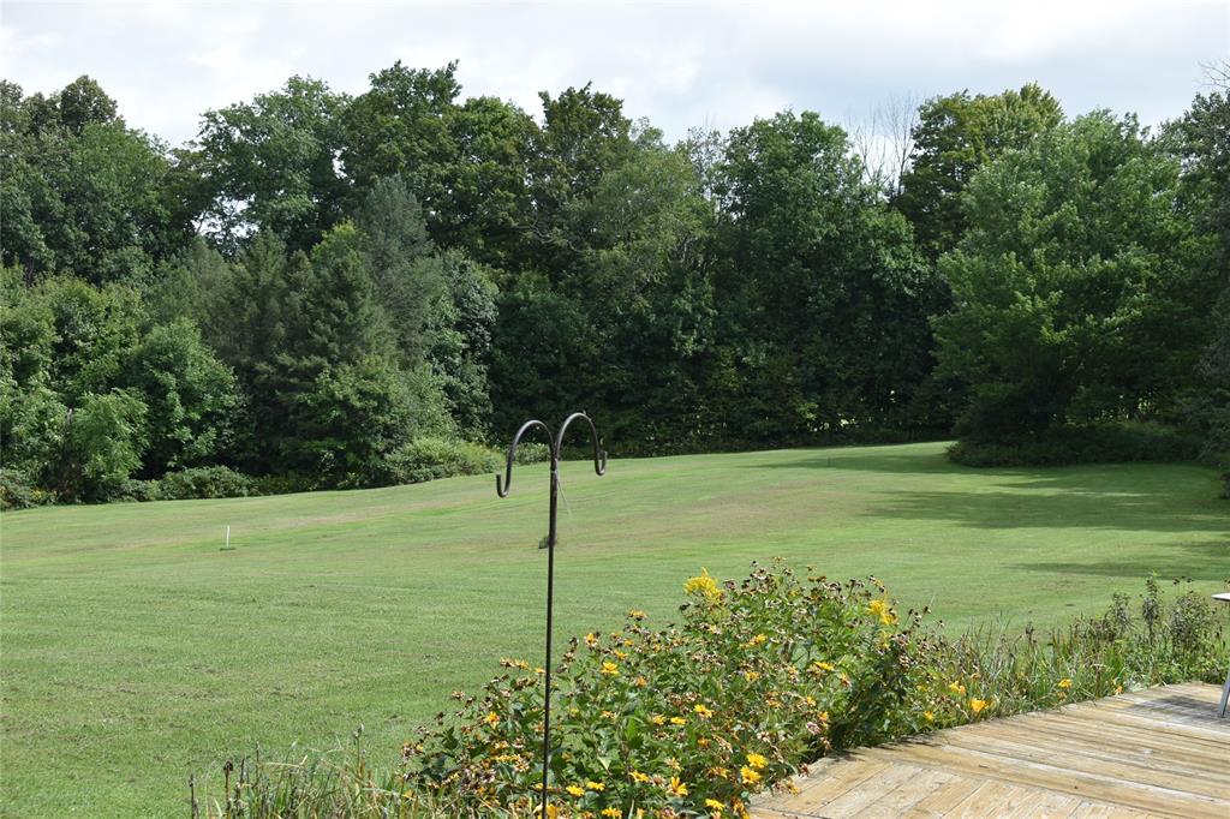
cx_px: 615
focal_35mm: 60
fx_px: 2049
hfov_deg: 33.4
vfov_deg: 22.6
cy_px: 410
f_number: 8
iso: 140
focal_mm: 40
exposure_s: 1/250
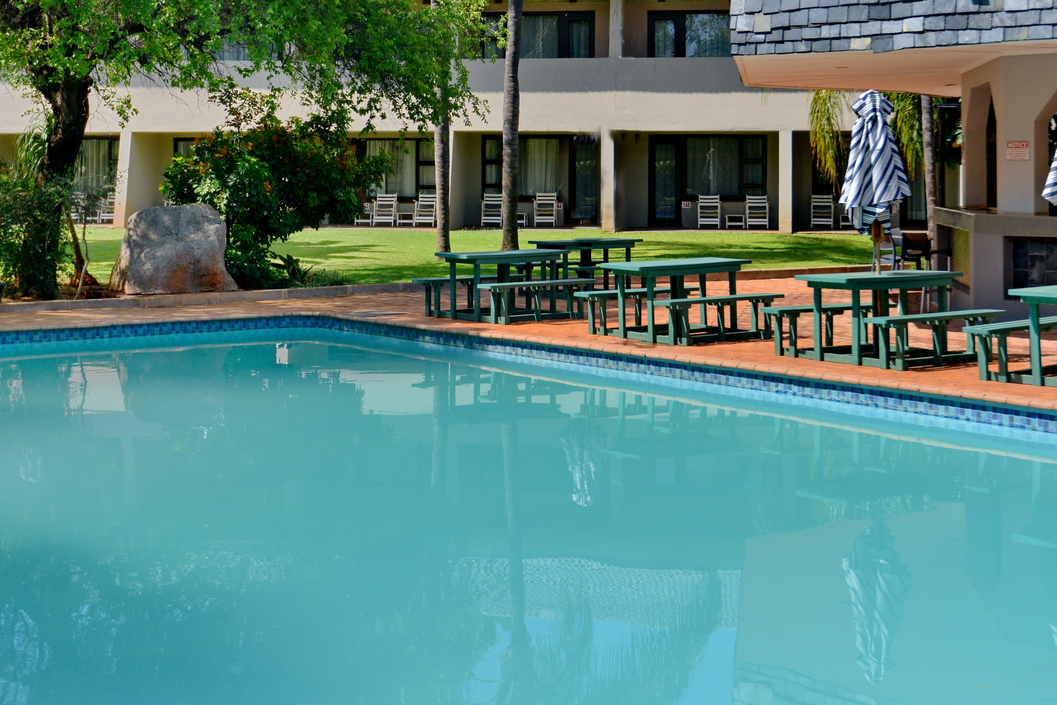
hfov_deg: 32.4
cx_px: 538
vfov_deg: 21.6
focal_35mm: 62
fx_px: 1821
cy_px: 113
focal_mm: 35
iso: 400
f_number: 7.1
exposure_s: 1/1250
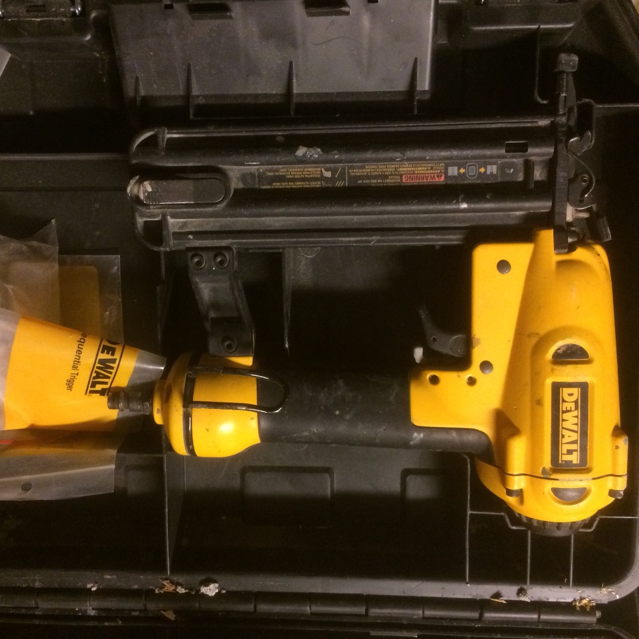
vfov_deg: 47.2
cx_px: 298
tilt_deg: -82.6
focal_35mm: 35
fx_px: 731
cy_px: 320
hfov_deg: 47.2
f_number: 2.2
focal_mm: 4.15
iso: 320
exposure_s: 1/17
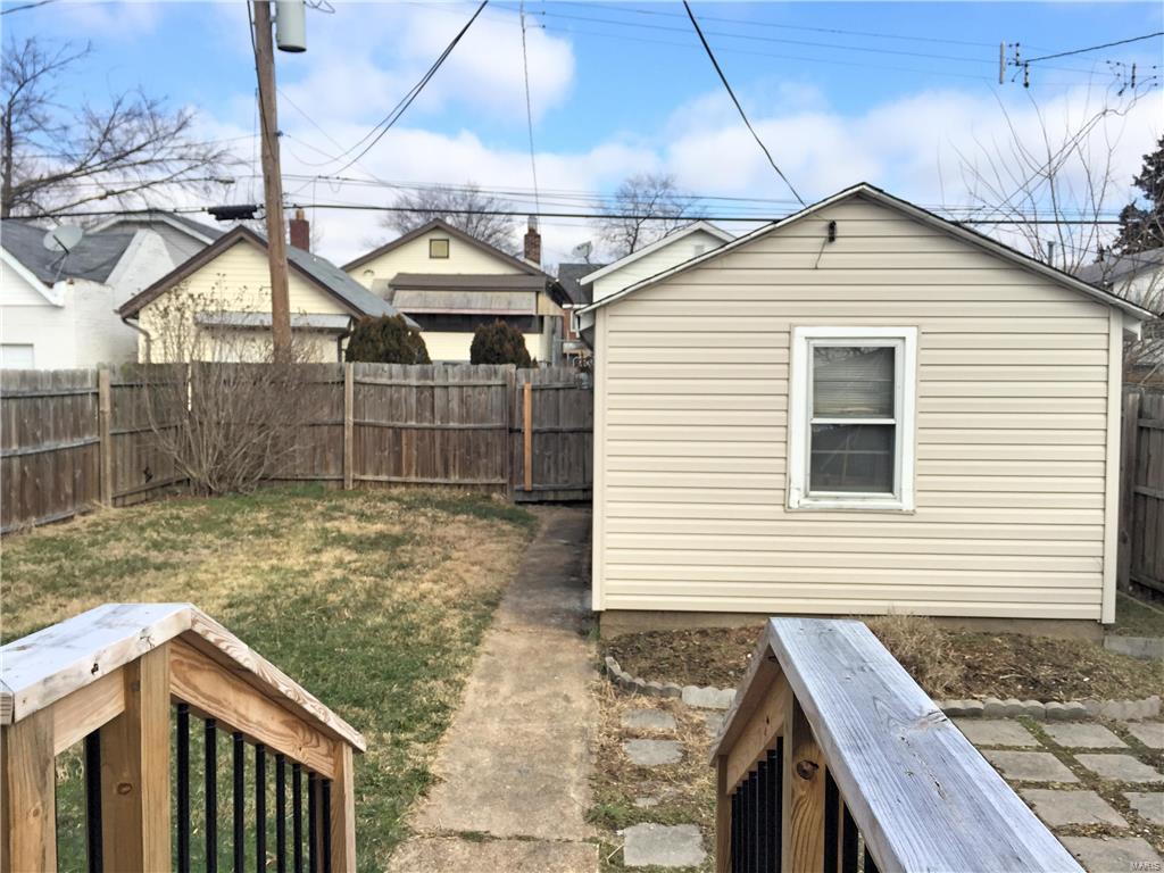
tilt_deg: -2.6
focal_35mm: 29
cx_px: 582
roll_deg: -0.8
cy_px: 436
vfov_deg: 48.2
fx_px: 975
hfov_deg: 61.7
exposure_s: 1/842
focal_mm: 4.15
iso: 32
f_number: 2.2
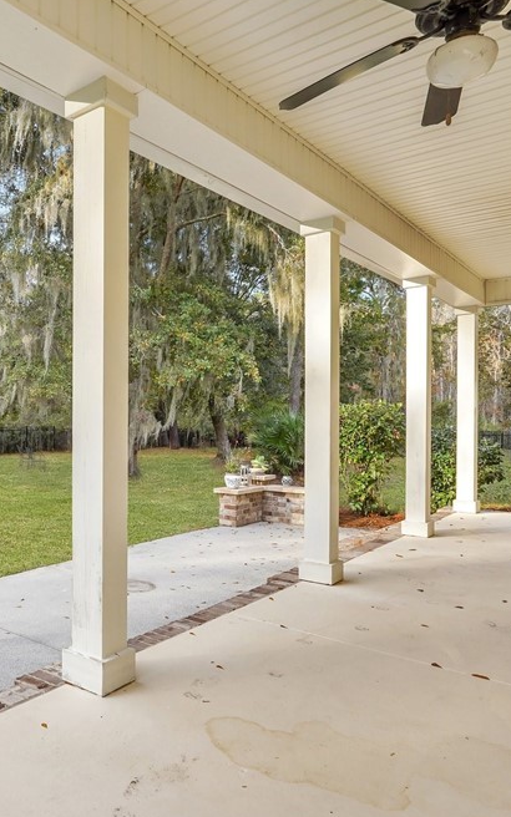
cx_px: 29
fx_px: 602
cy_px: 414
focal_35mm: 27
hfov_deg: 41.4
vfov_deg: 68.4
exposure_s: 1/80
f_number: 9
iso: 320
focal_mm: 16
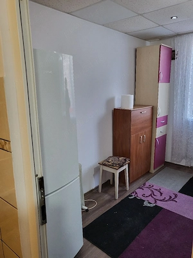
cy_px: 129
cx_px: 96
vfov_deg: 67.3
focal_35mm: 26
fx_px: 193
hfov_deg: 53.1
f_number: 1.8
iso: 200
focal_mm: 4.25
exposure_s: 1/50.3
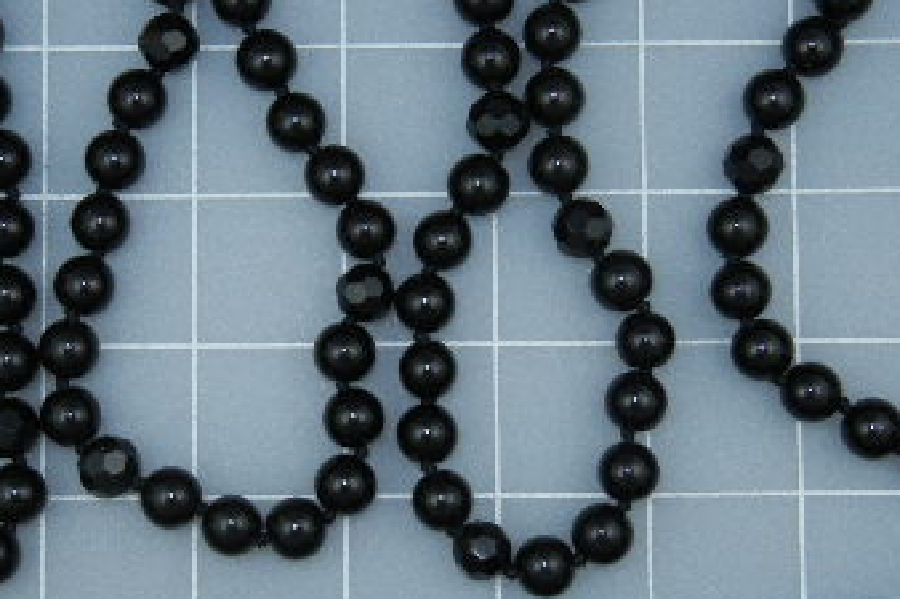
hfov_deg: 30.0
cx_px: 378
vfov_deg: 20.3
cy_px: 317
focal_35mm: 67
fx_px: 1674
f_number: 3.6
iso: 291
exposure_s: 1/30
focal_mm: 6.2
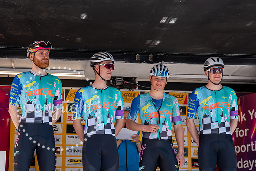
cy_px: 86
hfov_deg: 28.8
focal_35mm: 70
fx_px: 498
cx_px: 128
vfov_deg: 19.5
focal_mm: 70
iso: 1250
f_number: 5.6
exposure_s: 1/1000
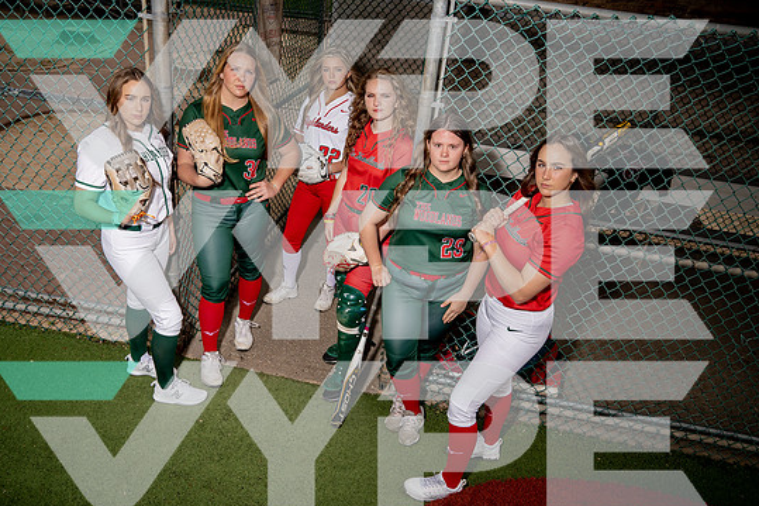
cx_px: 355
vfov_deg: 46.4
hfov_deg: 65.4
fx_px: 590
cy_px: 266
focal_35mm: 28
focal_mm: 26
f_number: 8
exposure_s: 1/250
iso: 100
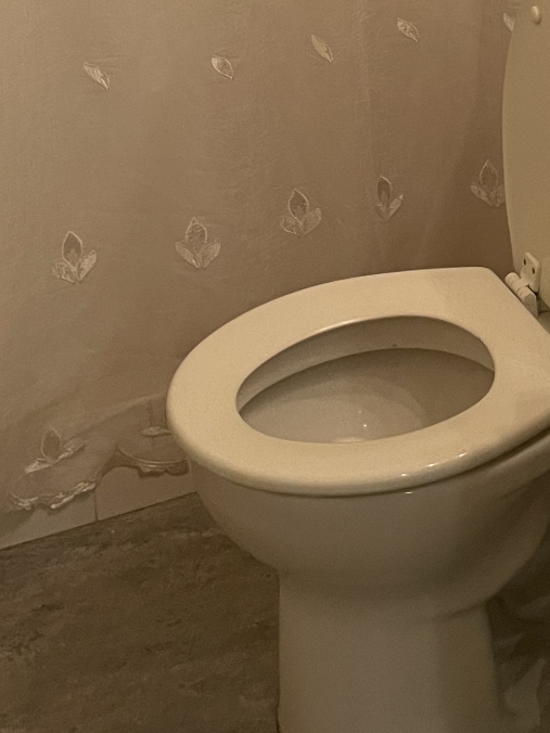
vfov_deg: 22.0
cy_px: -150
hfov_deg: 17.6
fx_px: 1737
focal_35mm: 82
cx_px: 540
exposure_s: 1/60
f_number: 1.6
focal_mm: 4.2
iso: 160
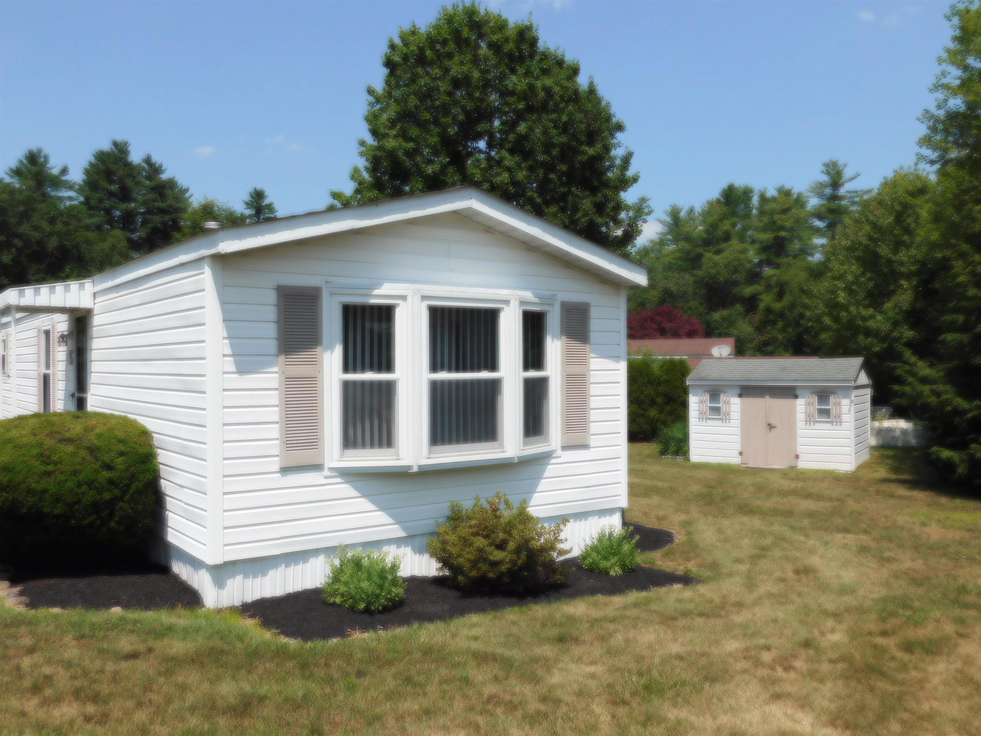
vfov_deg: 46.8
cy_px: 368
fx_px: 850
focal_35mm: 30
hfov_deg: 60.0
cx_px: 490
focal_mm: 5.3
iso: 125
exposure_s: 1/640
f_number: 6.4
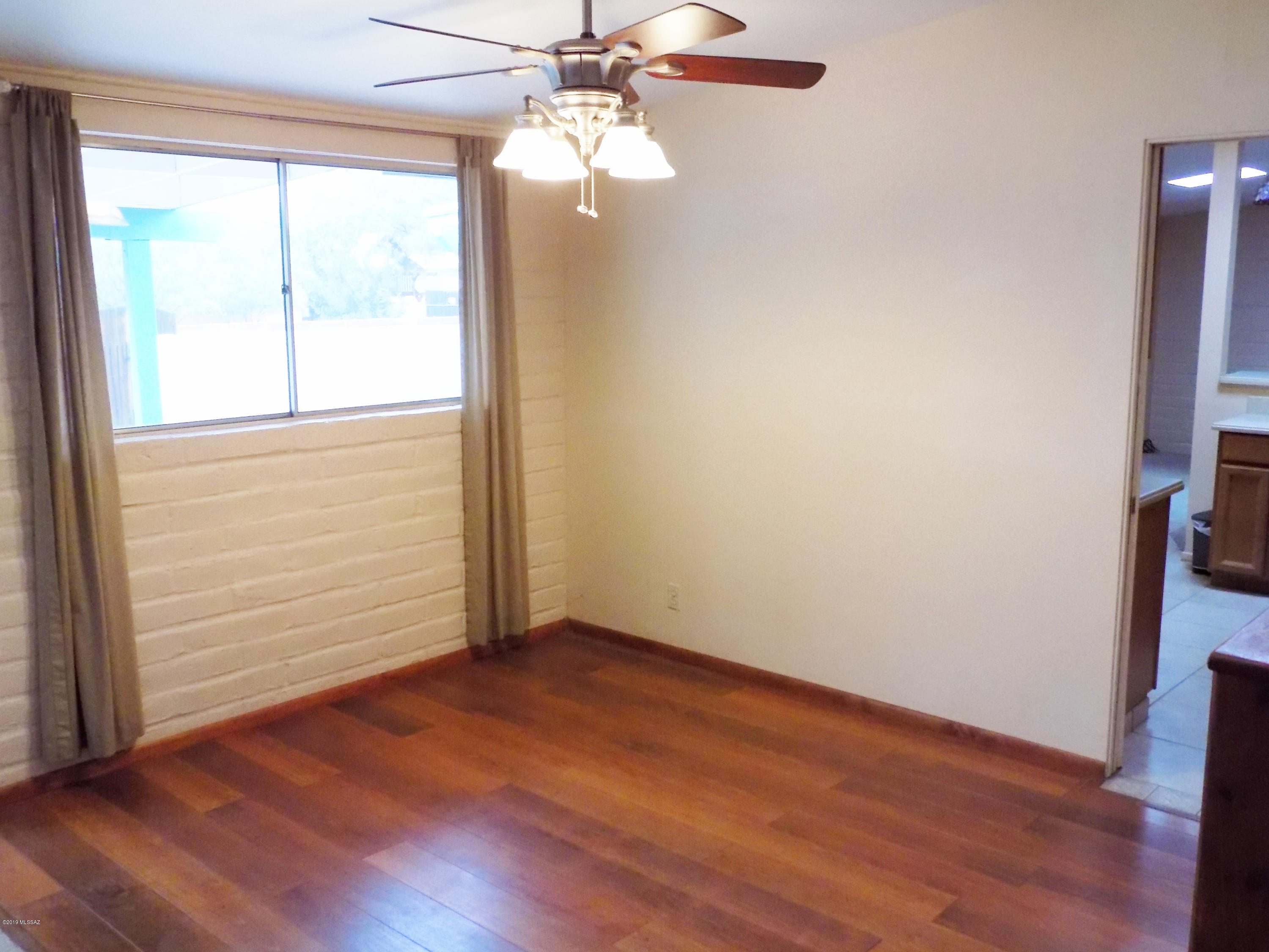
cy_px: 476
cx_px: 634
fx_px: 1100
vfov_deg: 46.8
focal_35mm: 30
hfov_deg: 60.0
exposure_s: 1/30
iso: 400
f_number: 3.3
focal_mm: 5.3
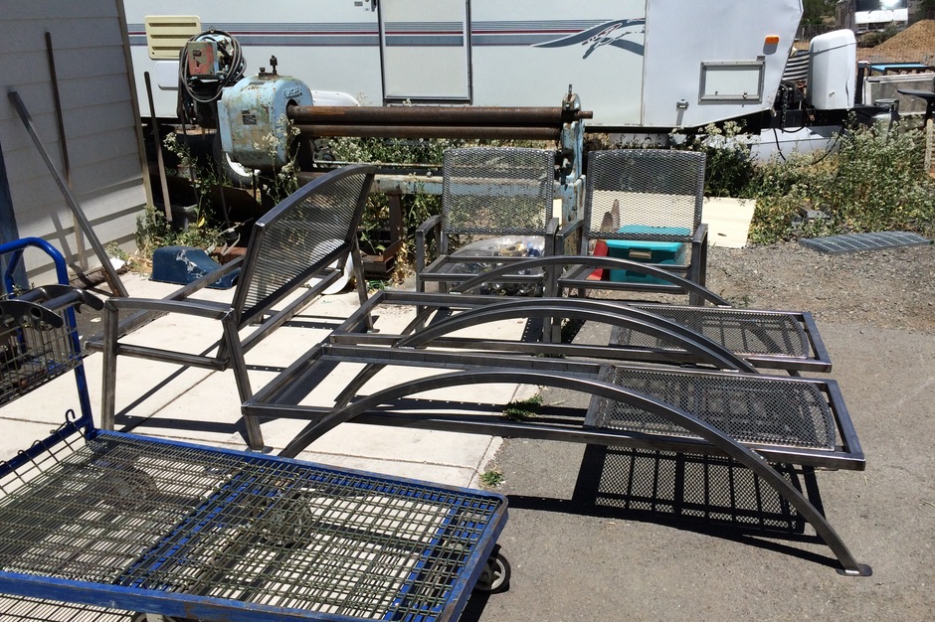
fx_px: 883
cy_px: 294
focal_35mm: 34
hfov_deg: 55.8
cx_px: 500
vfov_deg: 38.8
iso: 40
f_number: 2.2
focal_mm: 4.12
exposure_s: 1/4115
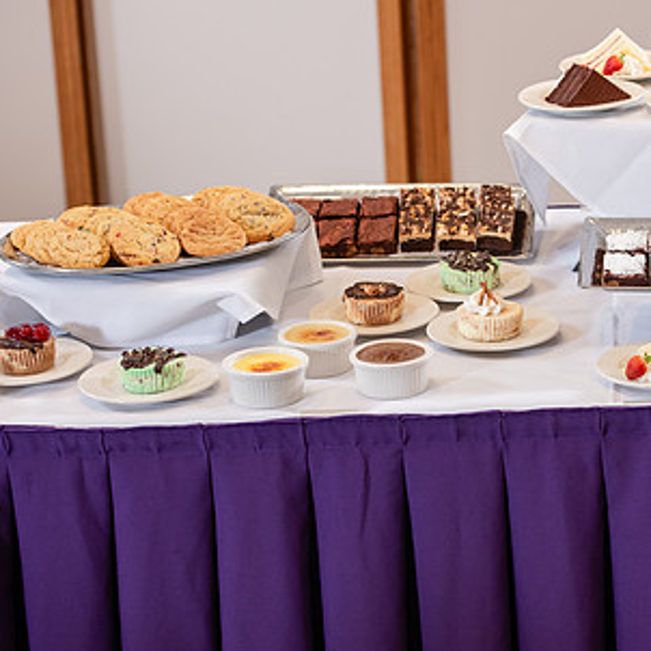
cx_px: 586
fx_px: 2851
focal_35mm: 134
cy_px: 290
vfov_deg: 13.0
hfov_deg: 12.9
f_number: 4.5
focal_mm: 82
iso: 640
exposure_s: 1/160
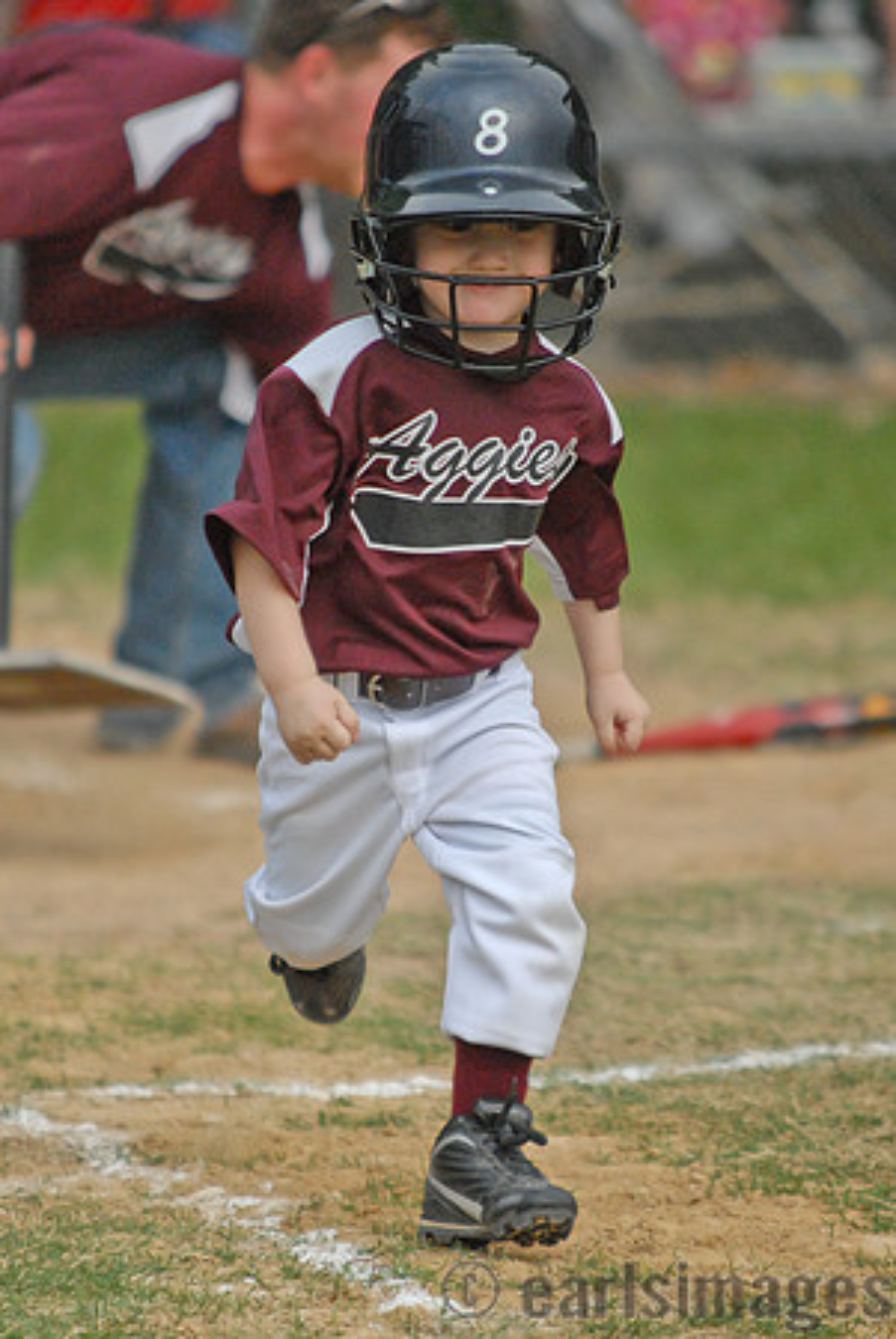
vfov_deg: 6.9
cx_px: 448
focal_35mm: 300
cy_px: 670
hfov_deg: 4.6
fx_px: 11173
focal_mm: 200
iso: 1000
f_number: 2.8
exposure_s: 1/6400
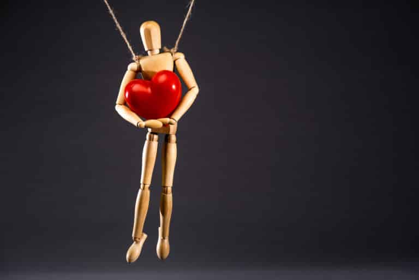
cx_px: 210
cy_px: 140
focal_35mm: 105
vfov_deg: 13.1
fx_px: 1223
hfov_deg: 19.4
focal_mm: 105
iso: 100
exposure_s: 1/200
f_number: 10
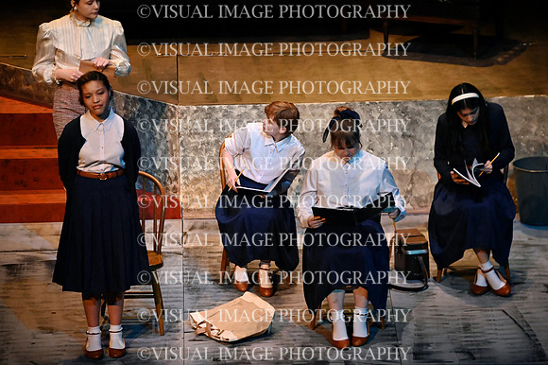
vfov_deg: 4.3
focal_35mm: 320
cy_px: 182
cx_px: 274
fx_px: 4868
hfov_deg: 6.4
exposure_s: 1/200
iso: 10000
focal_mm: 320
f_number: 6.3
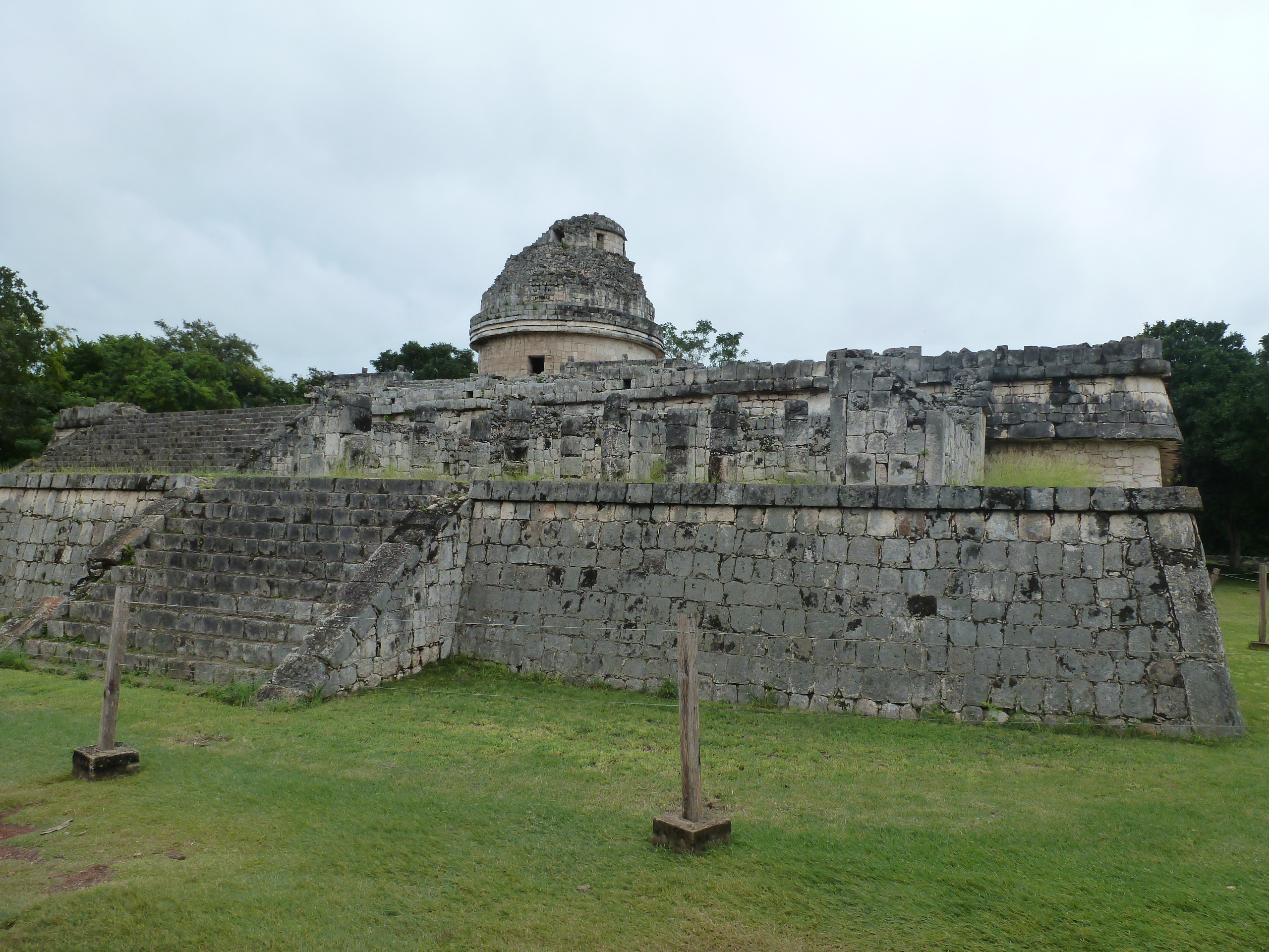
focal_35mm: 24
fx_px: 880
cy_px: 476
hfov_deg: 71.6
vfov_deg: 56.8
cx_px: 634
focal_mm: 4.3
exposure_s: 1/320
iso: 160
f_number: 4
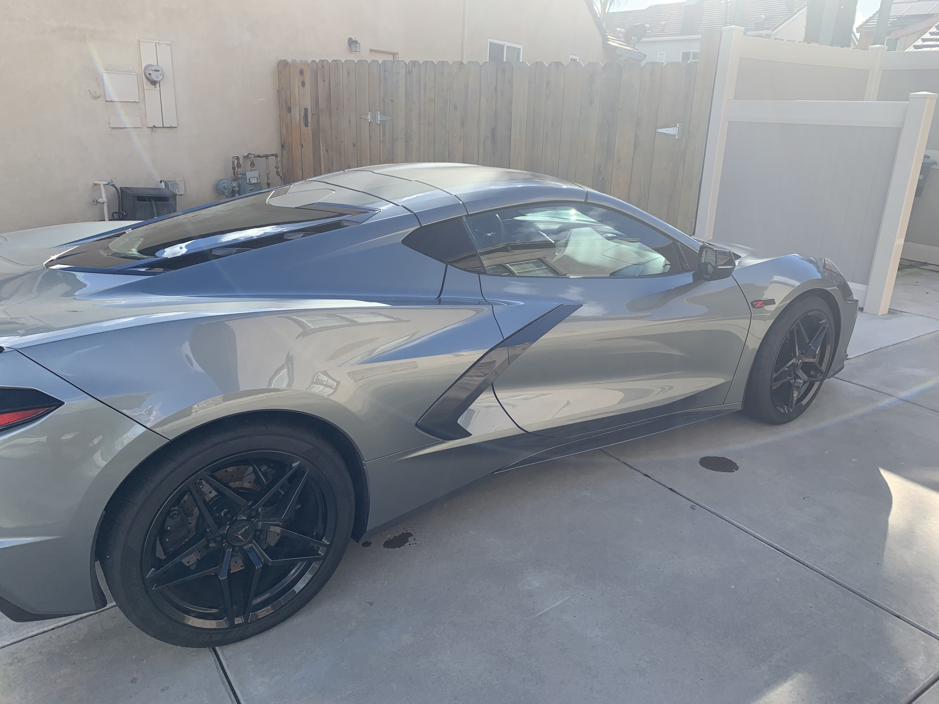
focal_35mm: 26
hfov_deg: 67.3
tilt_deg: -20.7
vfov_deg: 53.1
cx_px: 470
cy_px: 352
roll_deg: -1.3
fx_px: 705
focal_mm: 4.25
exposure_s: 1/796
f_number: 1.8
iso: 25
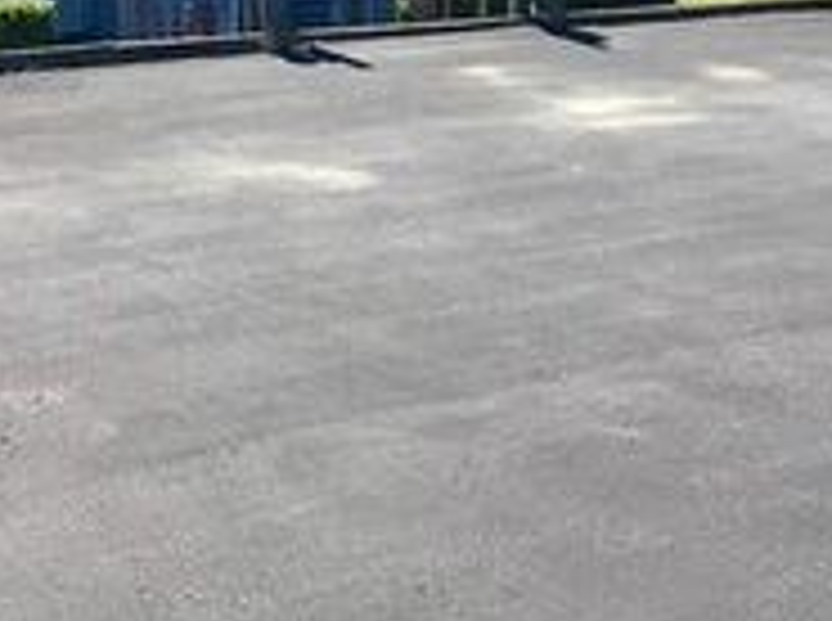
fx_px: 2015
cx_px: 396
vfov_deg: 16.8
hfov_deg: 23.3
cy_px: -101
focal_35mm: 84
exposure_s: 1/1217
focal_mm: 3.3
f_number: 2.4
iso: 25
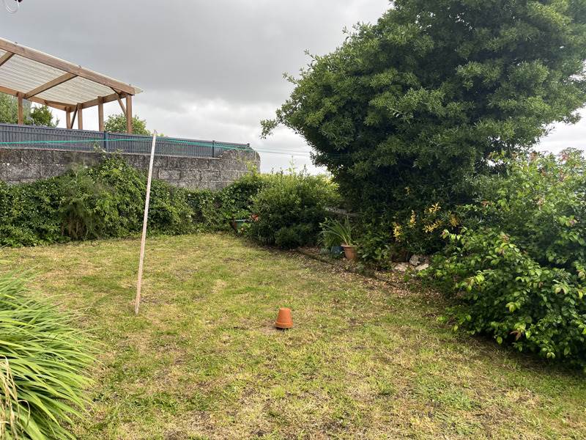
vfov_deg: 53.1
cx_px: 293
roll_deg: +0.1
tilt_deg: -5.9
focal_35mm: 26
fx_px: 440
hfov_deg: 67.3
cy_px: 220
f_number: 1.6
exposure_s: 1/598
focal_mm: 5.1
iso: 50
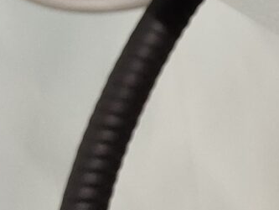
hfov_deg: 10.7
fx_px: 1338
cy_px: -322
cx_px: 591
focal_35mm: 166
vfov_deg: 8.1
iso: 1250
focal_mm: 4.75
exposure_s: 1/50
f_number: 1.65
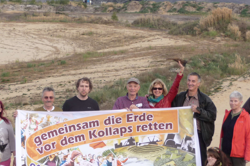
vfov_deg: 10.3
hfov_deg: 15.4
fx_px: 923
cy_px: 85
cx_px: 114
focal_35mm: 133
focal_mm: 14.2
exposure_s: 1/160
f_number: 4.7
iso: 100
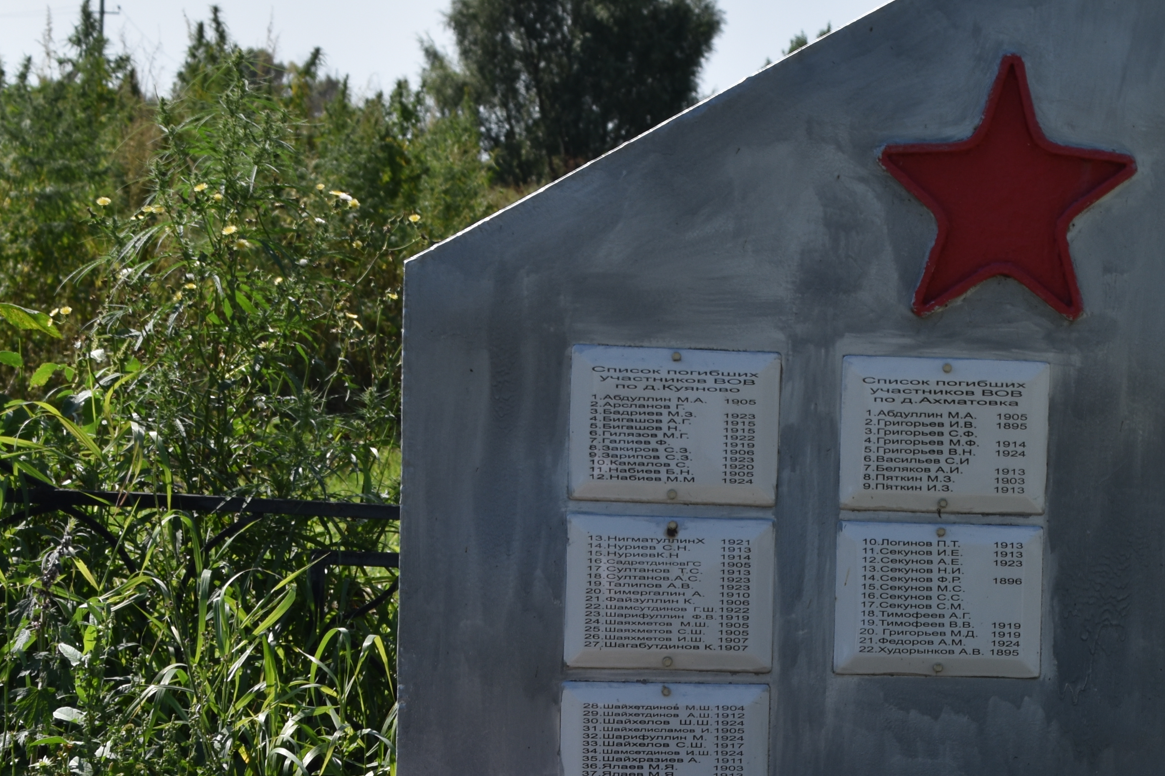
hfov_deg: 15.8
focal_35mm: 129
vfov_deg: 10.6
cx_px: 919
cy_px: 681
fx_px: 4174
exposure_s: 1/250
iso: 110
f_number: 8
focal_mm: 40
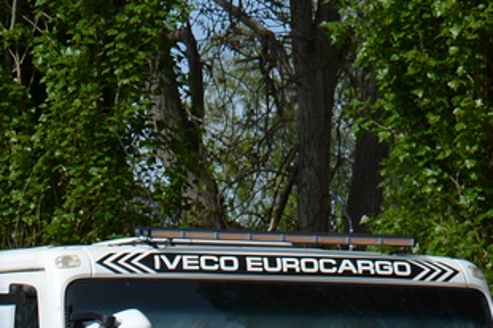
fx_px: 4131
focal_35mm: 302
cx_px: -27
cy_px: 437
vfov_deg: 4.5
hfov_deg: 6.8
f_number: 9
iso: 100
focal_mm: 52
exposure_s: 1/320
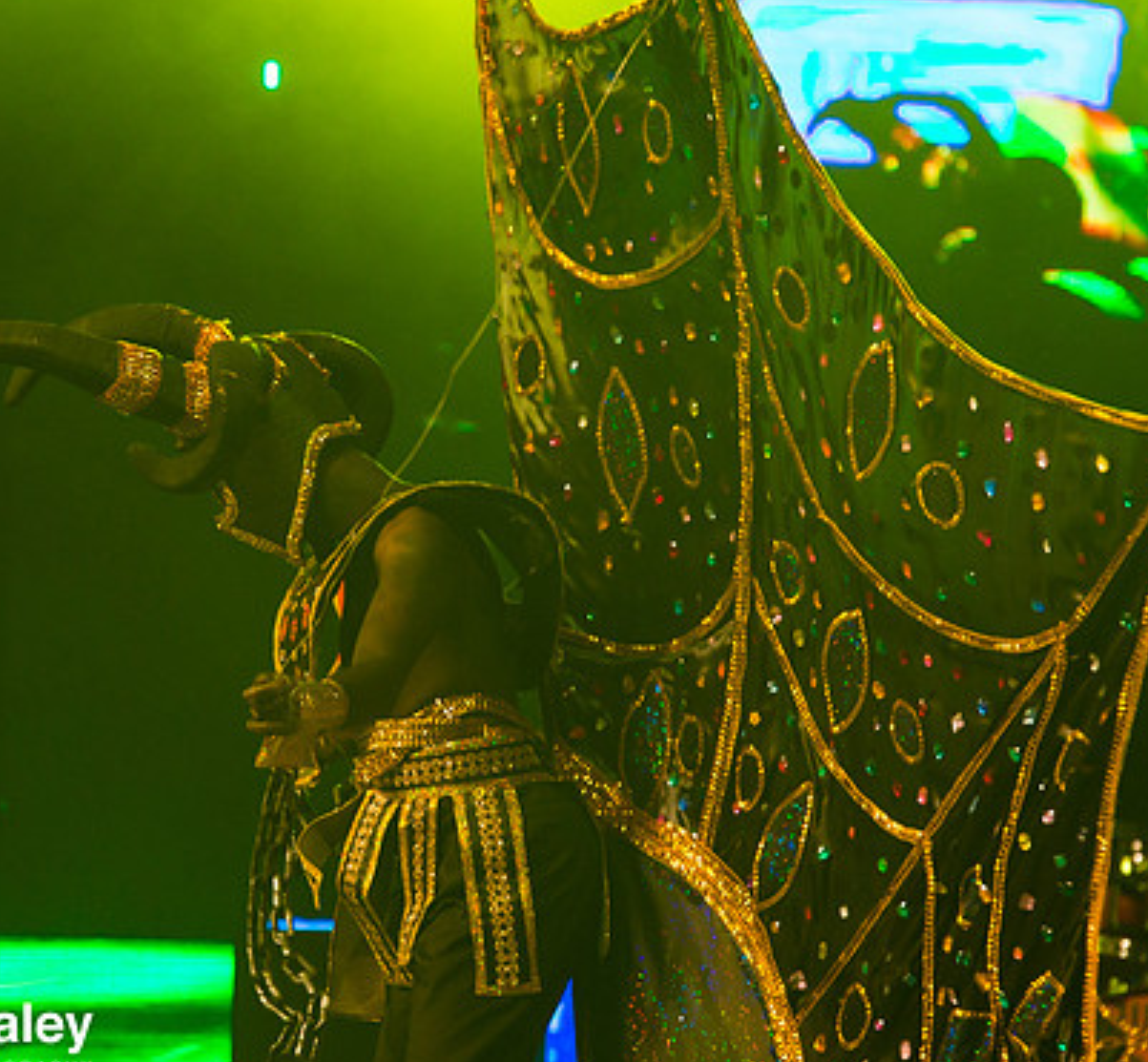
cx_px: 323
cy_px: 653
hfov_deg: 5.3
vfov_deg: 4.9
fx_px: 12506
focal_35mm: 346
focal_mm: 180
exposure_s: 1/320
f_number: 5.6
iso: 2000
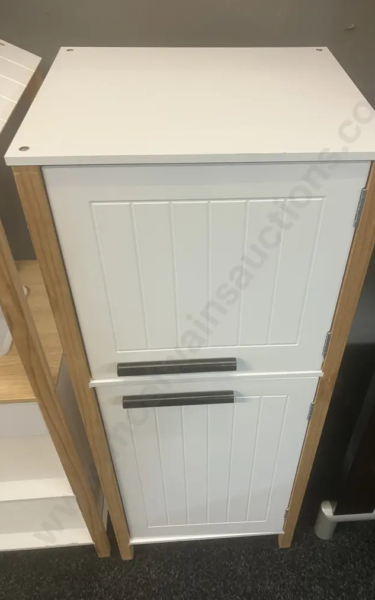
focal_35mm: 30
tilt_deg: -41.1
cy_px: 300
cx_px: 222
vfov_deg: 62.9
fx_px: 491
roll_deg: -1.5
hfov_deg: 41.7
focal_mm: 3.99
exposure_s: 1/50
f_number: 1.8
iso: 100
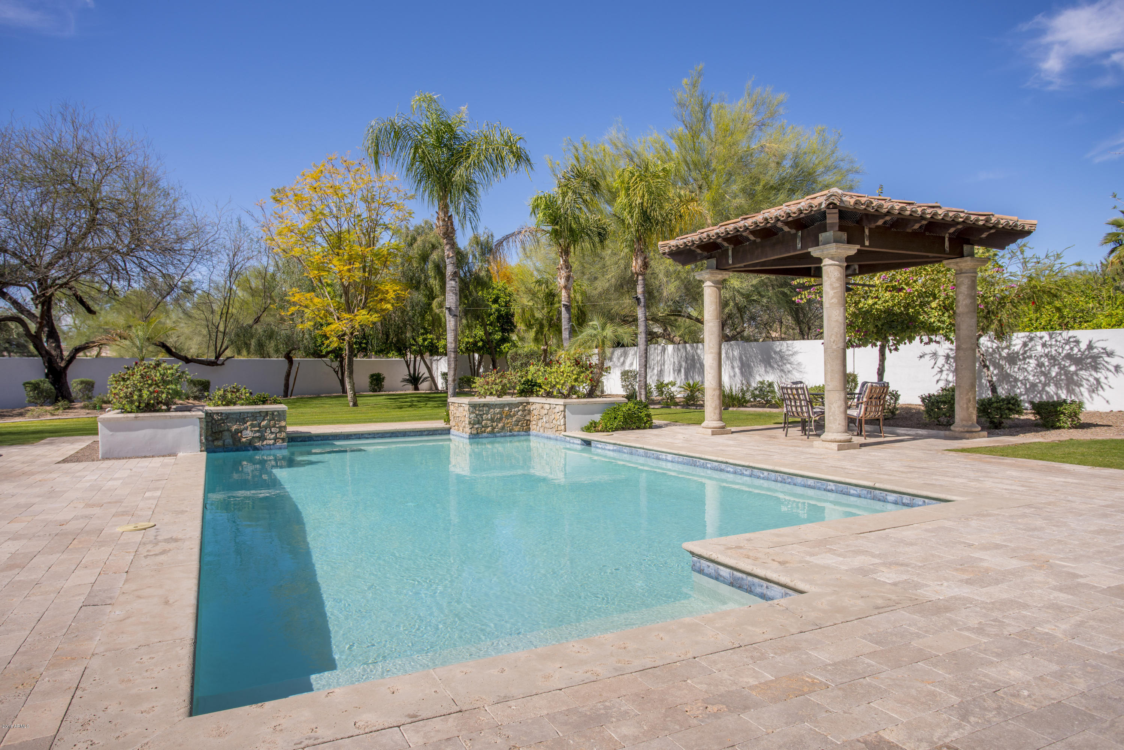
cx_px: 562
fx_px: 718
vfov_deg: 55.1
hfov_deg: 76.1
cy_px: 375
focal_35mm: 23
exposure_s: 1/500
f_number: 8
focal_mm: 23
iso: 200
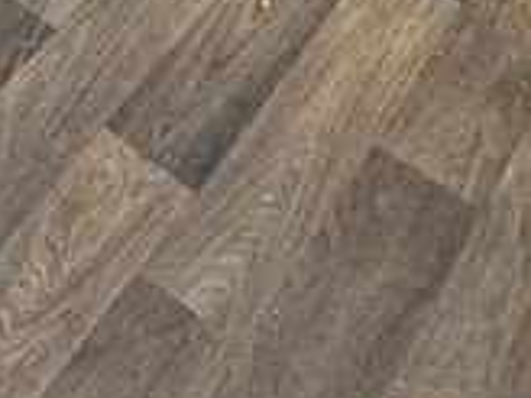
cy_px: -798
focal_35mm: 95
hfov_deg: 17.8
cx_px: -333
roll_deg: +0.1
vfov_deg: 10.7
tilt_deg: -17.1
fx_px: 1457
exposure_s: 1/100
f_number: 2.2
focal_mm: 2.22
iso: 160
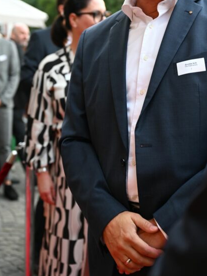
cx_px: 119
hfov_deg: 24.0
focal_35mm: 61
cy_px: 84
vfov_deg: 31.3
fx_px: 486
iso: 1250
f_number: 3.2
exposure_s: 1/250
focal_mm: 39
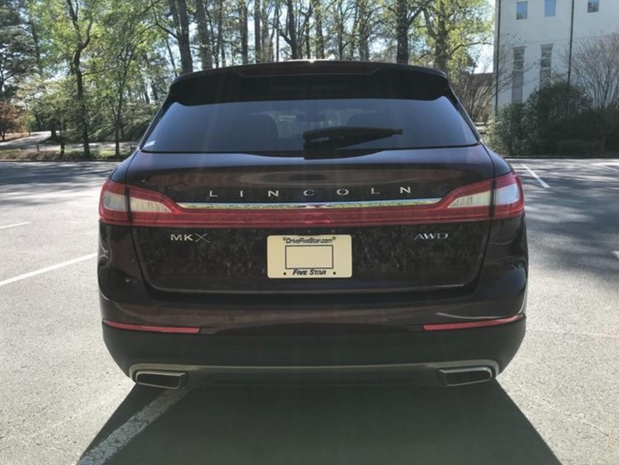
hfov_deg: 63.4
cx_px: 310
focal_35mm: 28
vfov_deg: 49.7
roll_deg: +1.6
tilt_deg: -9.4
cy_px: 232
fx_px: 501
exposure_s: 1/778
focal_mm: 3.99
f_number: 1.8
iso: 20
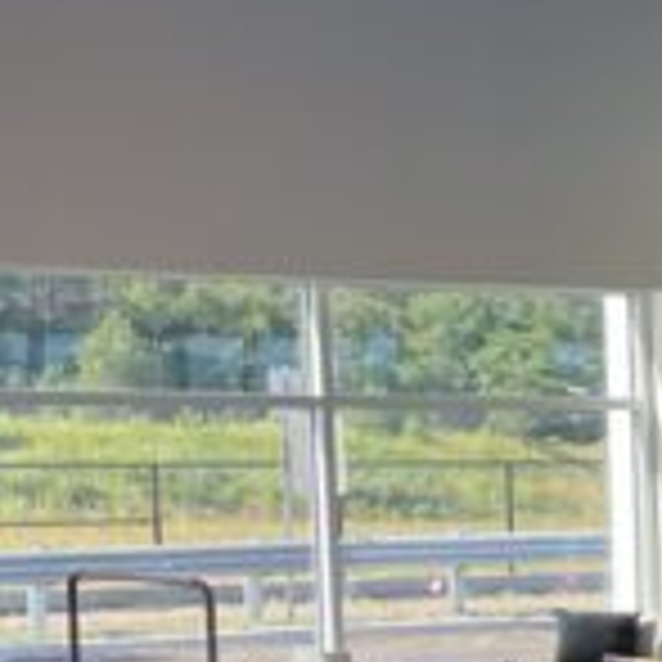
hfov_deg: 9.1
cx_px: 1900
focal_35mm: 160
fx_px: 3462
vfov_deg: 10.7
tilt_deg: -7.2
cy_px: 833
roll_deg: -0.5
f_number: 1.6
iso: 32
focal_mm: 5.1
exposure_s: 1/181
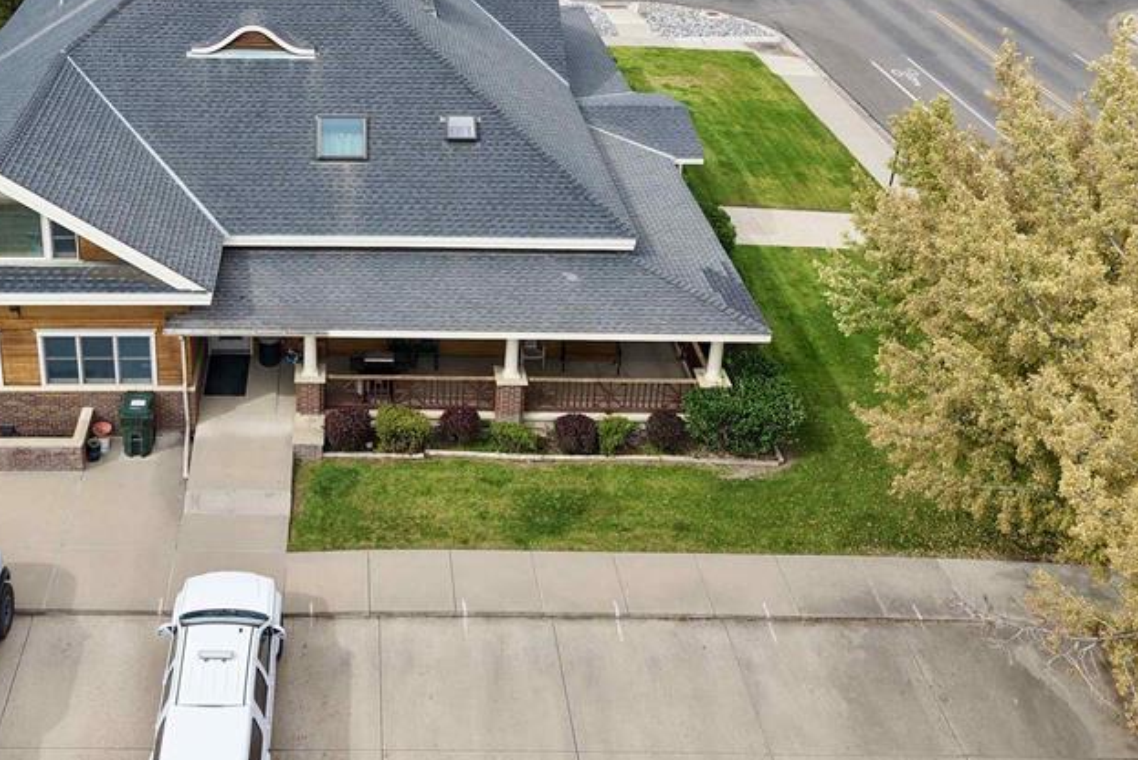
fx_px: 1297
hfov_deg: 46.4
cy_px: 130
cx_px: 353
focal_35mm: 41
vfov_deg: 31.6
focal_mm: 8.67
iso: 150
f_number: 1.8
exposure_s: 1/3000
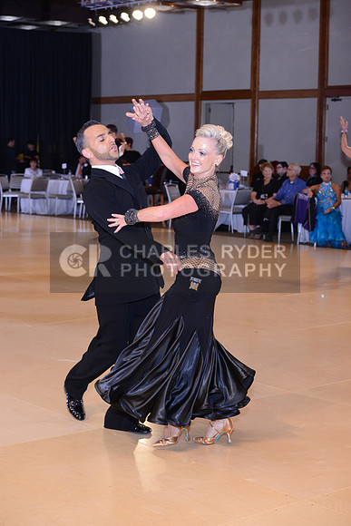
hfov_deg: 19.5
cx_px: 176
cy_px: 263
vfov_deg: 28.8
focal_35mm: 70
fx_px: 1023
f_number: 5.6
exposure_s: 1/250
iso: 1250
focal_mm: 70
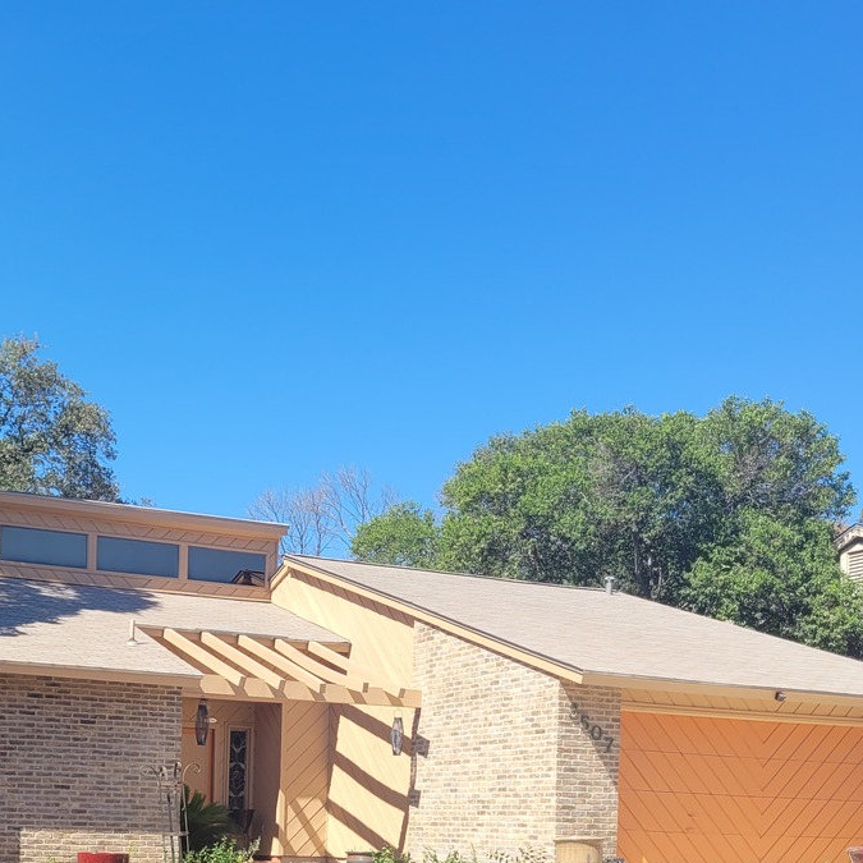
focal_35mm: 49
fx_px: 1382
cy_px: 808
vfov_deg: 32.6
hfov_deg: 33.9
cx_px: 202
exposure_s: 1/1399
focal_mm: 5.4
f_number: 1.8
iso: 40
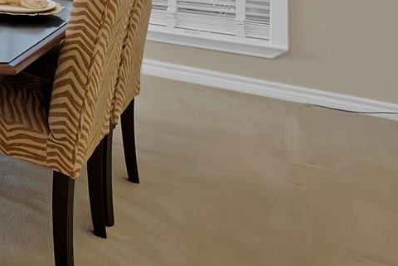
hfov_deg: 23.2
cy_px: -118
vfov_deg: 22.7
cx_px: -298
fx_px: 553
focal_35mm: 50
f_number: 9
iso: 640
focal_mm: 12
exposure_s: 1/1.67
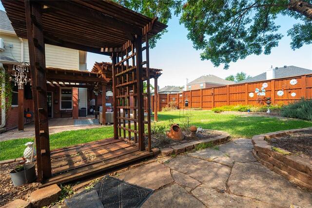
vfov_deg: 73.8
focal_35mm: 16
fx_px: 139
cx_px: 156
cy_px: 104
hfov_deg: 96.7
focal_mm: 16
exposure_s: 1/50
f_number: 7.1
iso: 100
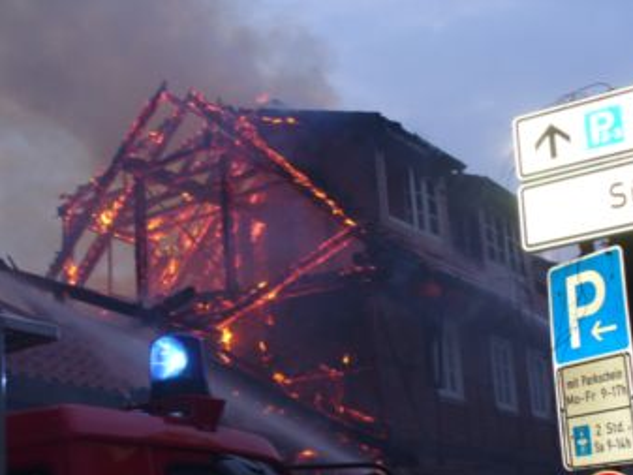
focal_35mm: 57
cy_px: 278
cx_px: 314
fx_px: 1043
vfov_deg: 25.6
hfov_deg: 33.8
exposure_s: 1/30
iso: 100
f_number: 3
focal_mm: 7.9
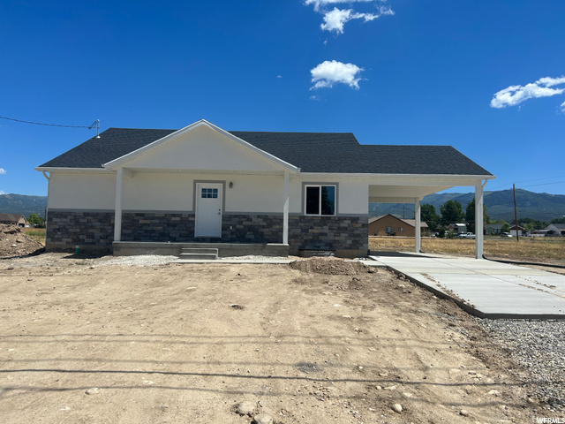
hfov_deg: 67.3
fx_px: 424
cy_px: 212
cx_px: 282
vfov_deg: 53.1
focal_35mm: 26
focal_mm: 5.7
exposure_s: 1/5882
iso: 50
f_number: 1.5
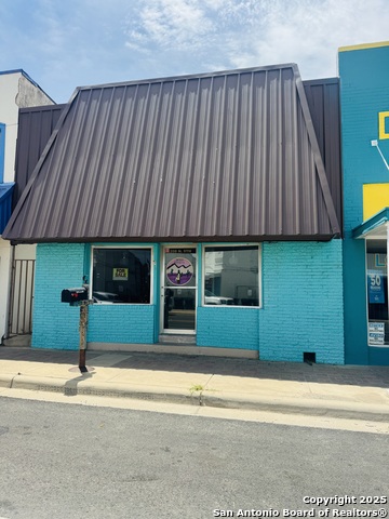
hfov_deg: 56.8
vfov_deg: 71.6
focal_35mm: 24
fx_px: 360
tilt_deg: +4.7
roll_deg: -0.6
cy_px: 260
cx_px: 194
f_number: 1.78
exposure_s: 1/5348
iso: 80
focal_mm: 6.76
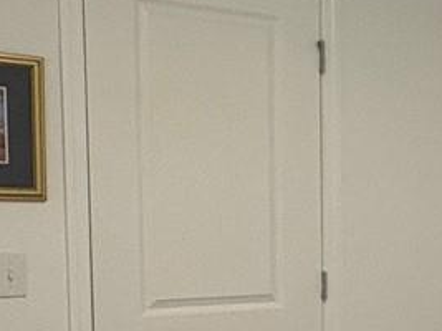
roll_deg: +0.1
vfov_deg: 17.3
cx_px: 646
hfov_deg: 20.3
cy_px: 293
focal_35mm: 84
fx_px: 1072
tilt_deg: -3.9
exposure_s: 1/60
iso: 250
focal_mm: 2.22
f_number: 2.2
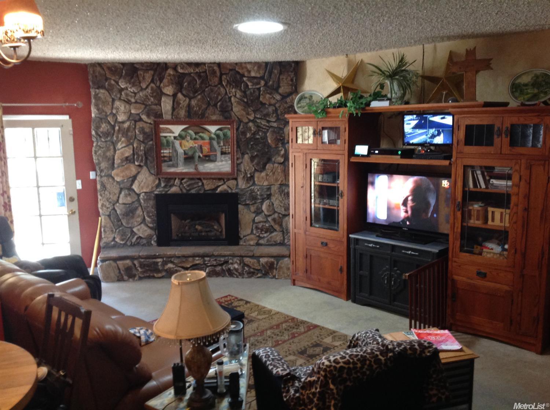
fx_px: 555
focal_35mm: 35
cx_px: 275
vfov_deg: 40.6
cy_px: 205
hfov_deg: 52.7
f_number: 2.4
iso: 200
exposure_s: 1/15
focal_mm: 4.28
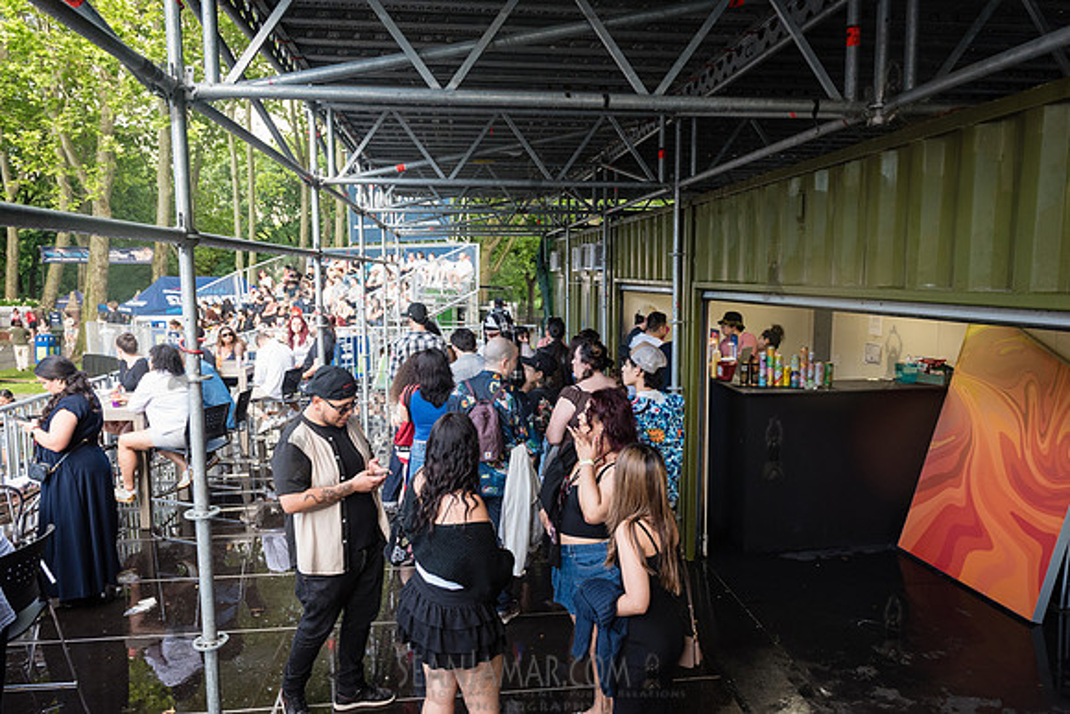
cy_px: 357
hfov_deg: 72.4
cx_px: 542
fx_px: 731
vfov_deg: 52.0
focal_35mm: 25
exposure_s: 1/200
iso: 1000
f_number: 4.5
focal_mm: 24
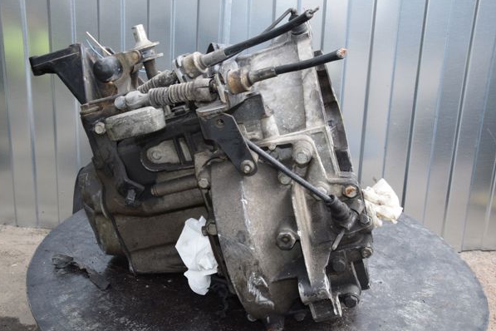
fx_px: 620
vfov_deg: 29.9
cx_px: 244
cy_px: 169
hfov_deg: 43.6
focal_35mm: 45
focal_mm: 28
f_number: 13
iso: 800
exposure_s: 1/200
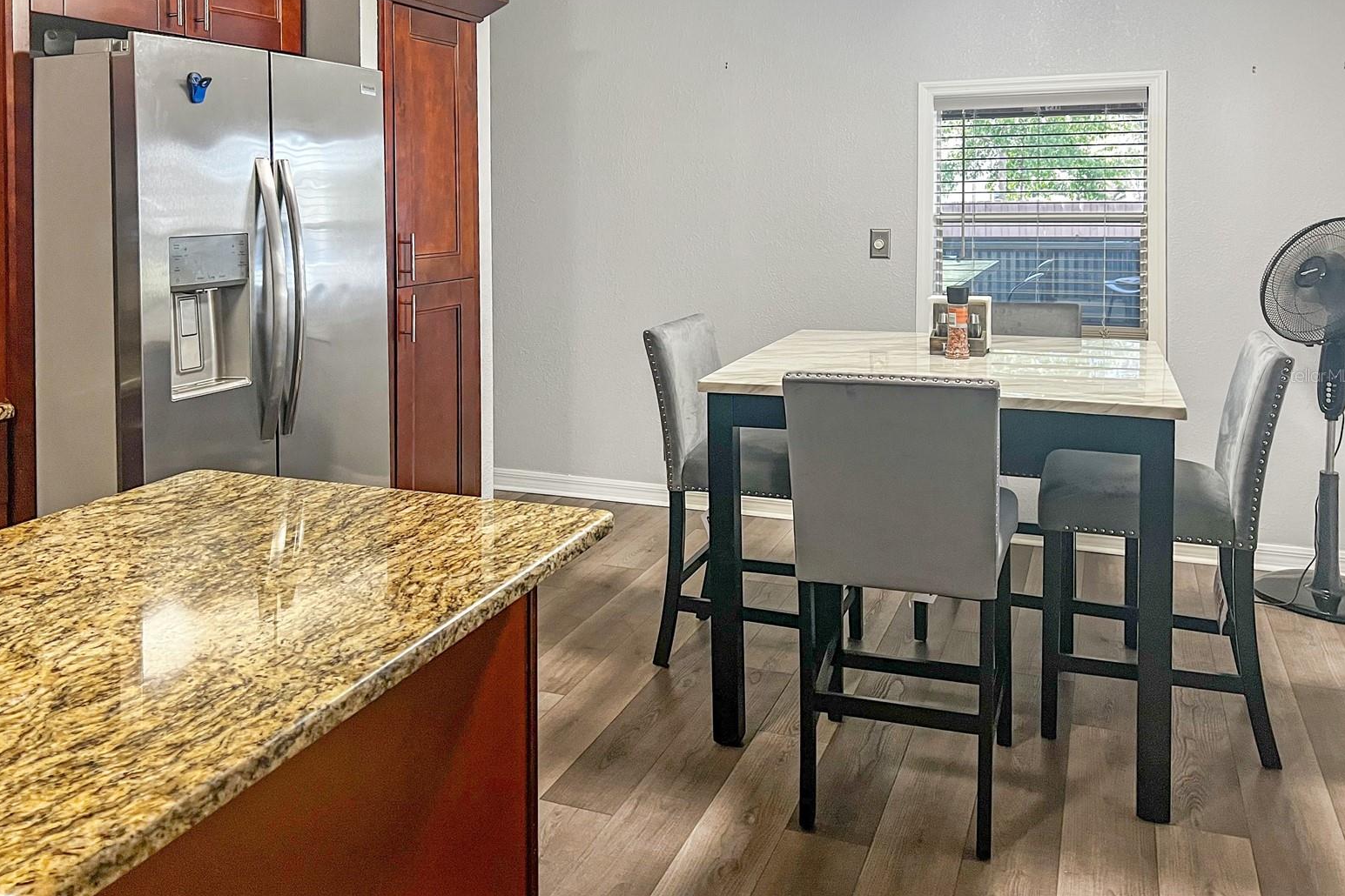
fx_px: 1046
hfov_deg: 65.5
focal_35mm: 28
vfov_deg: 46.2
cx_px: 666
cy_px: 375
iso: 250
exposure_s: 1/60
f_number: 1.5
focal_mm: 5.7
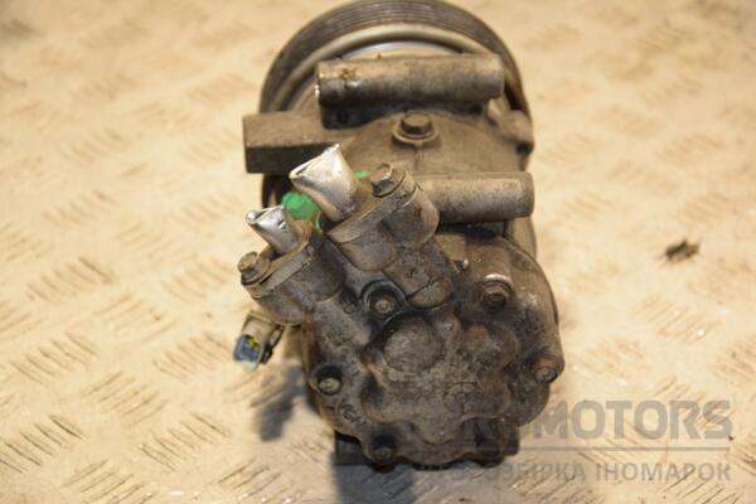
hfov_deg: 19.5
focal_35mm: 105
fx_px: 2205
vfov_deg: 13.0
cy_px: 252
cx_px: 378
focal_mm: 70
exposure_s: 1/160
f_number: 5.3
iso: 800
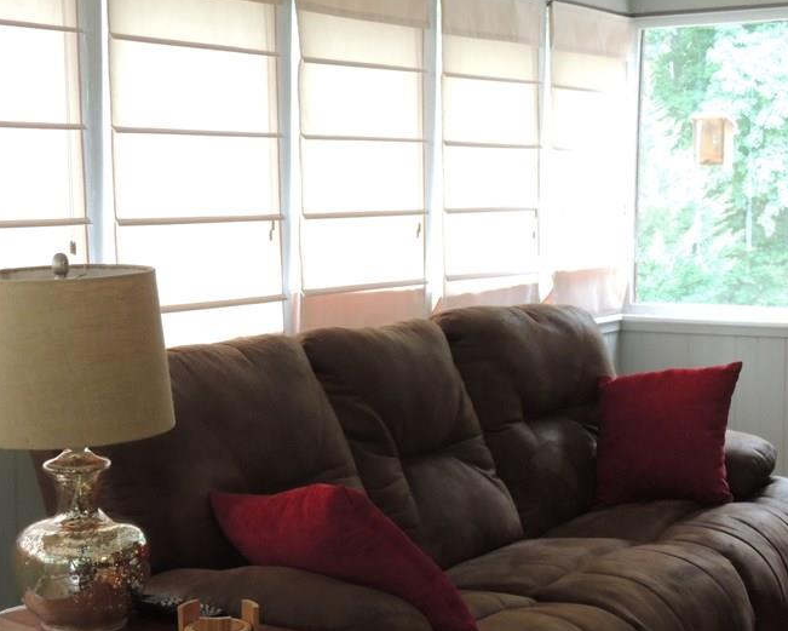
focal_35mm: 66
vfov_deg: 23.1
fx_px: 1539
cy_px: 362
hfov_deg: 28.7
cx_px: 384
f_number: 3.4
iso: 400
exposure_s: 1/40
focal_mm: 7.6
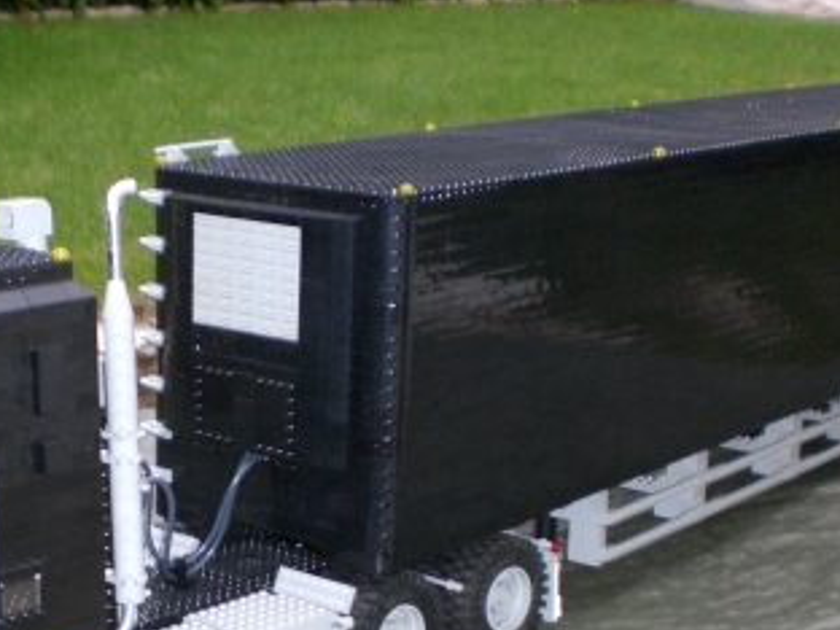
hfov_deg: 24.9
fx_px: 1893
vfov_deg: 18.6
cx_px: 267
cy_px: 573
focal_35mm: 78
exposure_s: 1/60
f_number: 3.1
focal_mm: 6.3
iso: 200
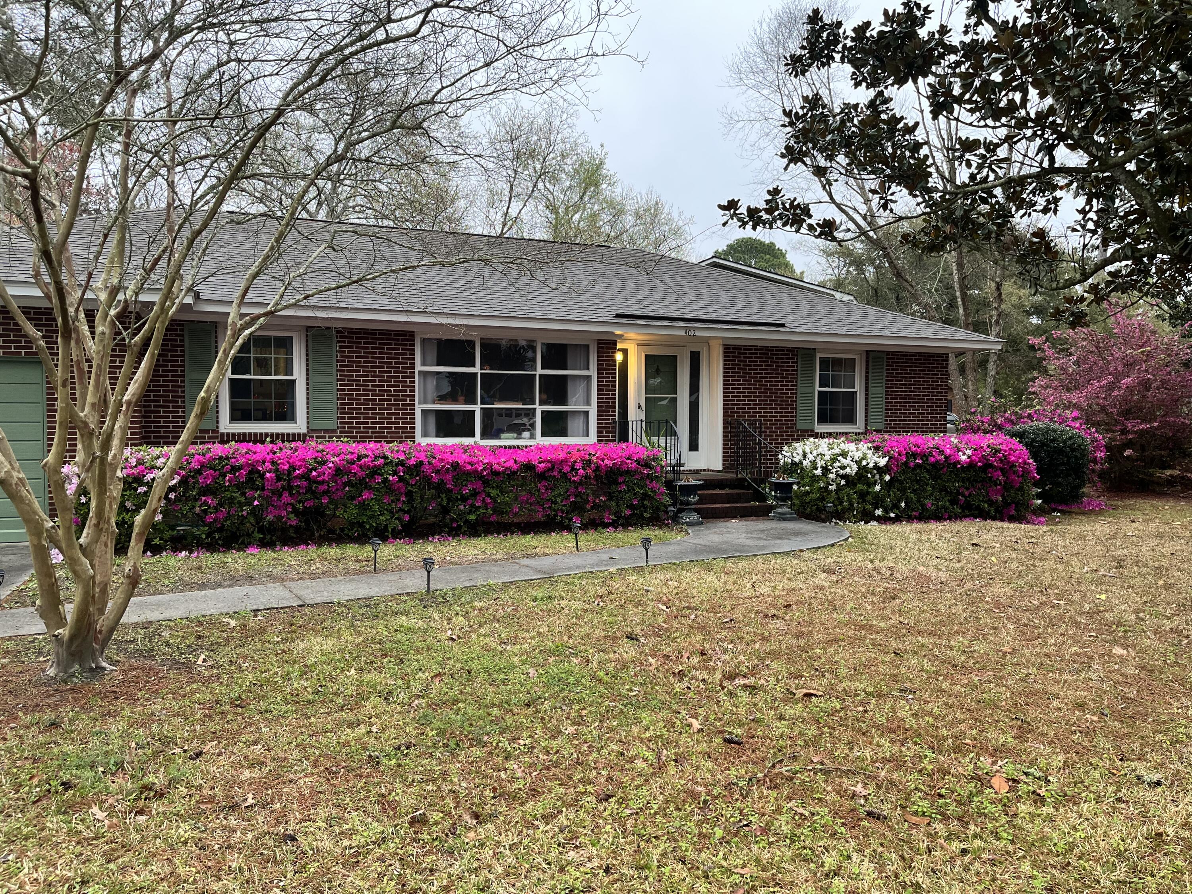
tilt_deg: -2.4
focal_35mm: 26
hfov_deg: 67.3
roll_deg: -0.4
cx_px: 596
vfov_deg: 53.1
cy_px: 447
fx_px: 895
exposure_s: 1/121
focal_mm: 5.1
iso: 125
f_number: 1.6
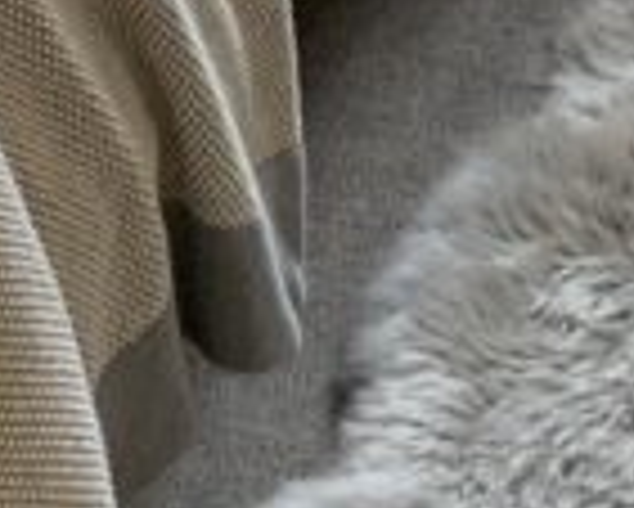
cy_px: -724
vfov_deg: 8.7
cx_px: 346
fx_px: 3023
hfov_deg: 12.0
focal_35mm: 161
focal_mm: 3
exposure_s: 1/50
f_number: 1.8
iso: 40
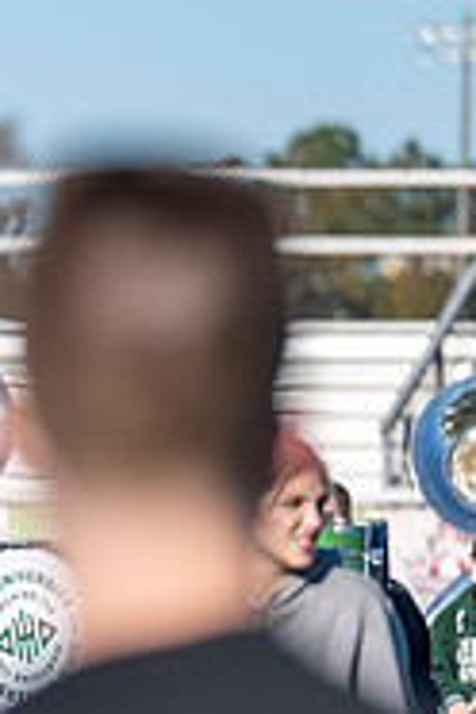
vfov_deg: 3.3
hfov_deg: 2.2
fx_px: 12375
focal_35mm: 624
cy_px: 497
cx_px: -518
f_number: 4
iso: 160
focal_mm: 200
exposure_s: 1/2000
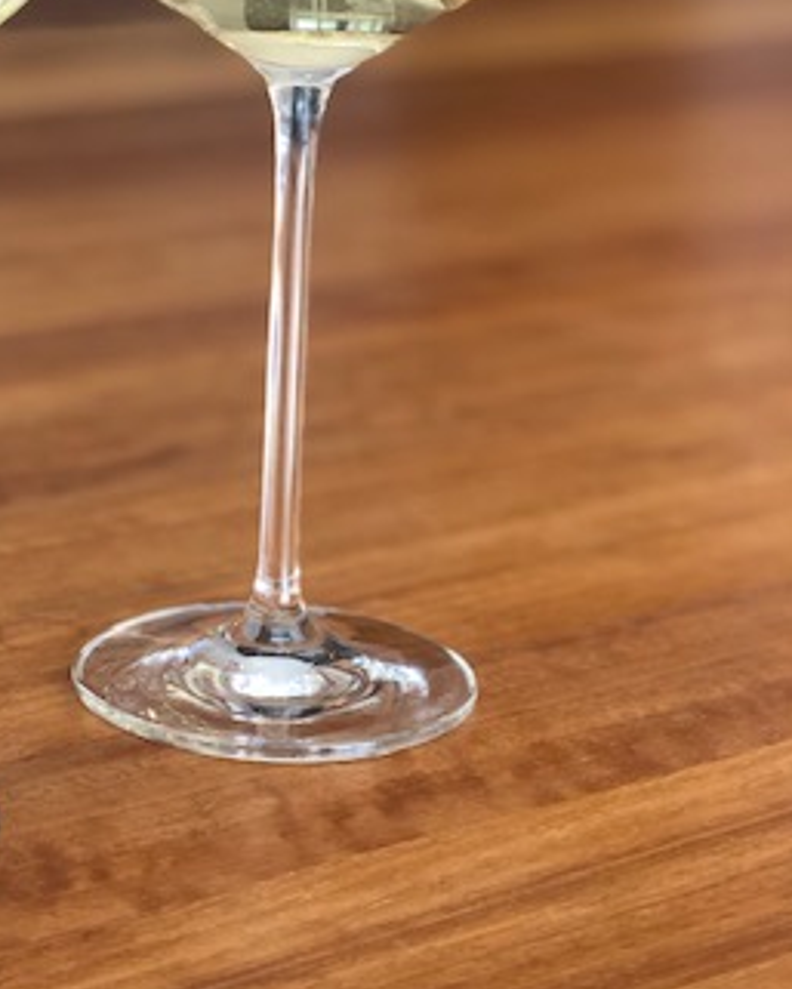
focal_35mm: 111
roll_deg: -1.5
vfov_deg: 17.1
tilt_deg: -10.7
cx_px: 68
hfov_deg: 13.8
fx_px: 3251
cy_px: 123
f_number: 2.8
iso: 100
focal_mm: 6.6
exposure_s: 1/33
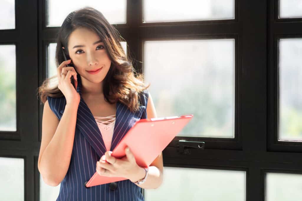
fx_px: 713
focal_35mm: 85
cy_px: 100
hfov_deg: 23.9
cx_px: 151
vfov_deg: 16.1
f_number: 2
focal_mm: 85
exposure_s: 1/2500
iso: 400
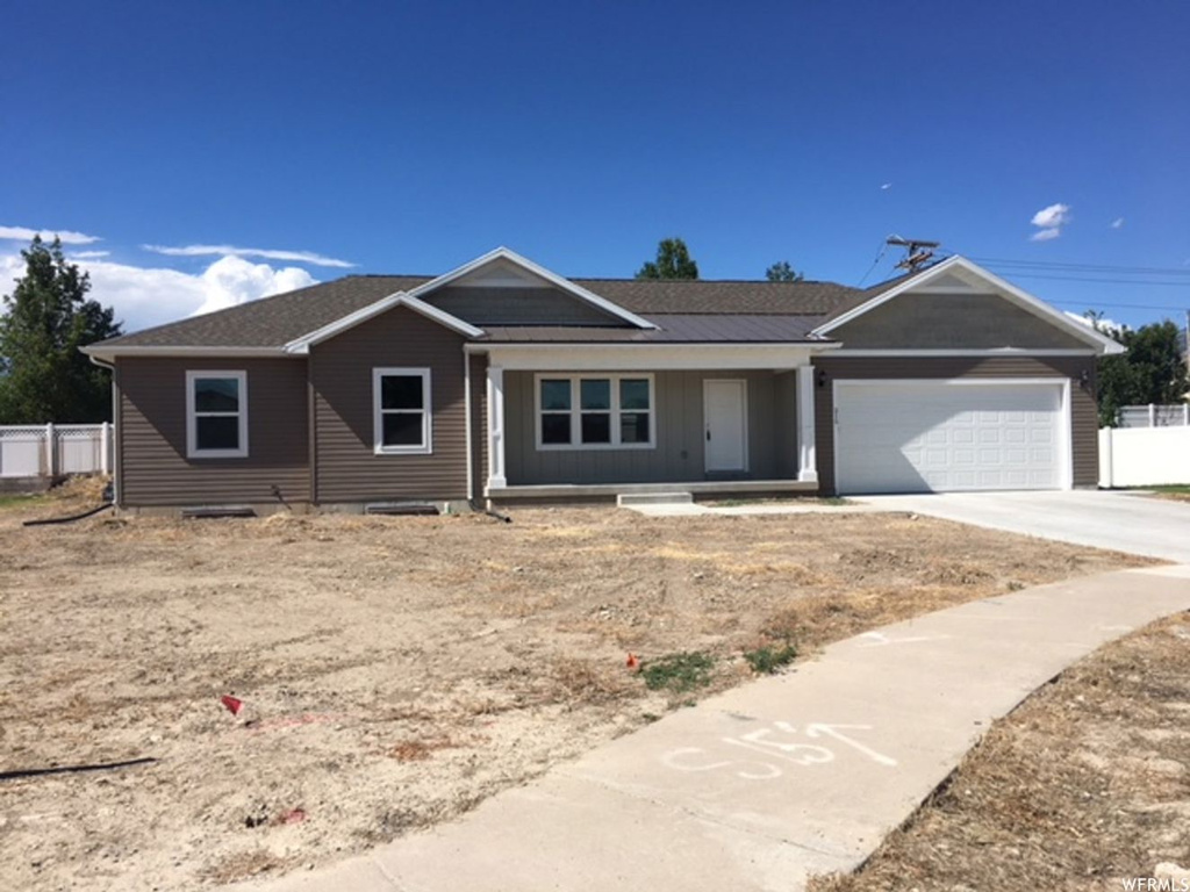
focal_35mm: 29
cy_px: 446
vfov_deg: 48.2
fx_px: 997
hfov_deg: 61.7
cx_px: 595
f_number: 2.2
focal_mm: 4.15
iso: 25
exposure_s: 1/2198
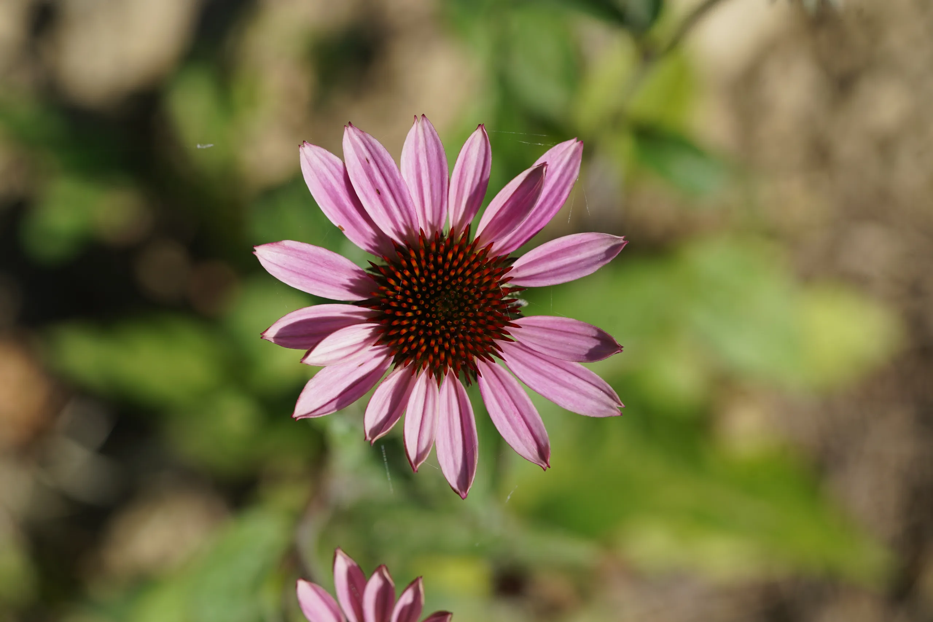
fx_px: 2332
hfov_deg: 22.6
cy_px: 311
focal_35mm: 90
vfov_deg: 15.2
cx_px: 466
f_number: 6.3
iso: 100
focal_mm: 90
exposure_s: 1/250
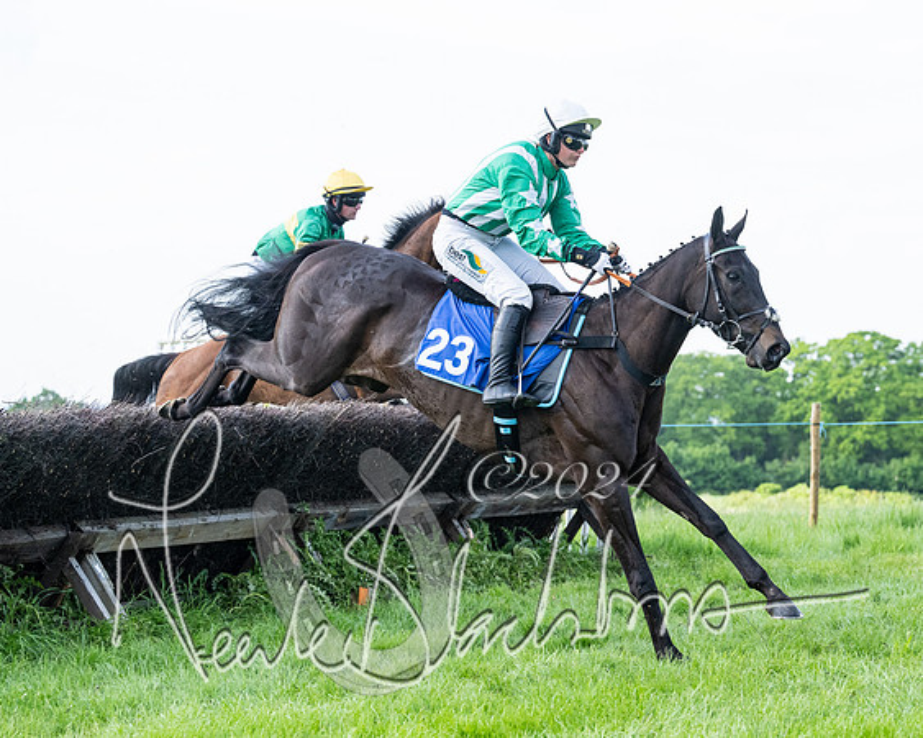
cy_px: 312
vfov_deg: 15.5
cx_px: 559
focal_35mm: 99
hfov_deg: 19.4
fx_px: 2702
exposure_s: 1/3200
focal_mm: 70
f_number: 4
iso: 1000
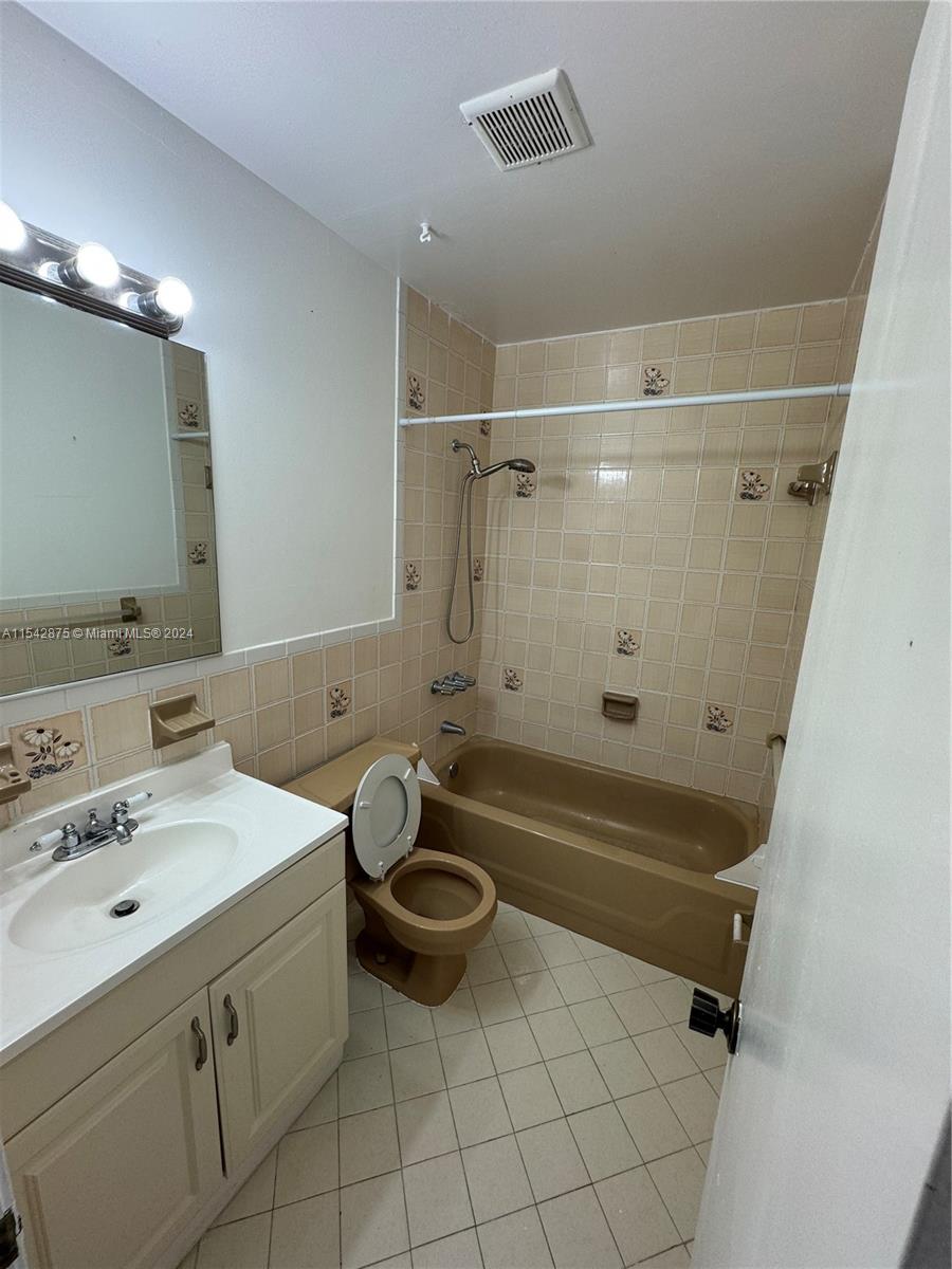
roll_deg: -1.7
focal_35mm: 14
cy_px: 634
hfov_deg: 85.7
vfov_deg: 102.1
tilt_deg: -9.1
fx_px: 513
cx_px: 476
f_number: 2.2
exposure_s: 1/120
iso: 64
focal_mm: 2.22
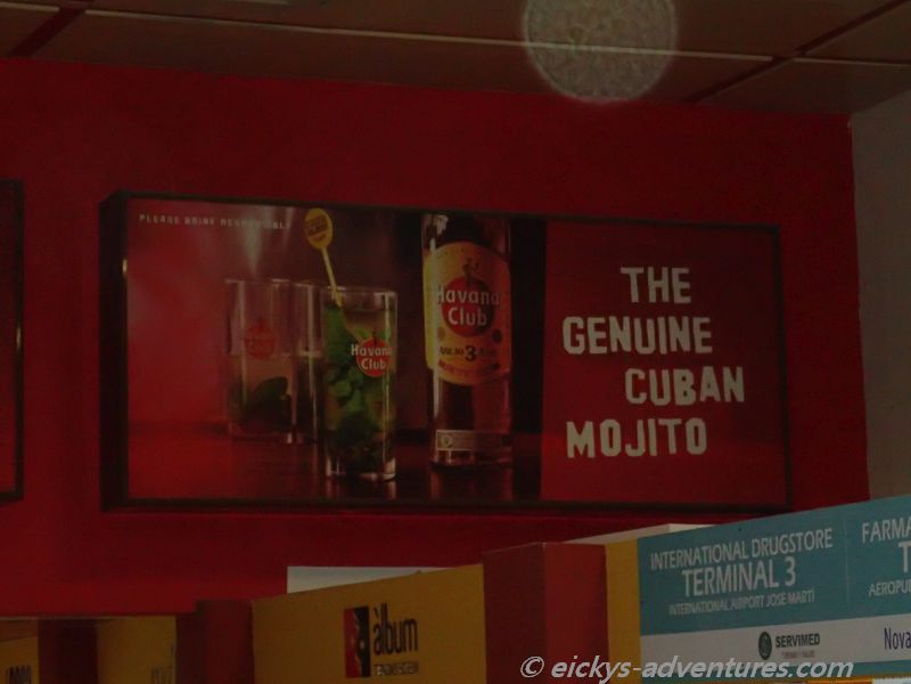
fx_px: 2632
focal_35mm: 100
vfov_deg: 14.8
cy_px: 342
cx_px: 456
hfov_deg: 19.6
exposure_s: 1/100
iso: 1600
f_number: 4.9
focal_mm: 18
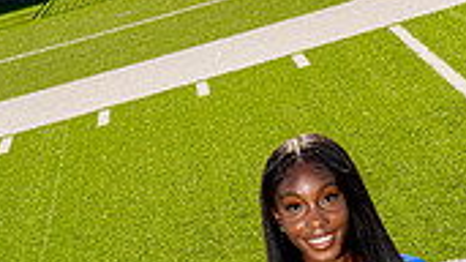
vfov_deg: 10.7
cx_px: 371
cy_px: 600
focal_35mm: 99
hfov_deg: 21.3
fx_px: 1223
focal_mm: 36
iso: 320
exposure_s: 1/250
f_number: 10
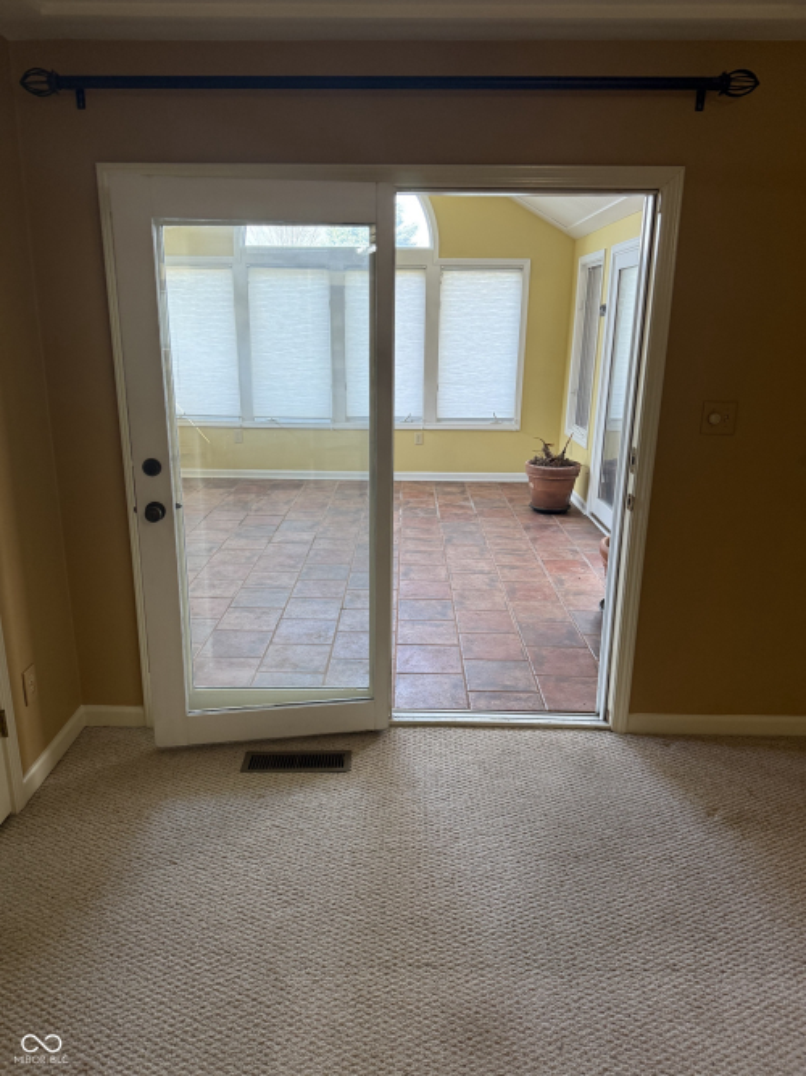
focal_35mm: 24
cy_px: 538
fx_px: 745
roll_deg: -1.9
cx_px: 403
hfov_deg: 56.8
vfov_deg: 71.6
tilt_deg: -16.7
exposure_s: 1/120
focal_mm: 6.76
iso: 160
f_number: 1.78
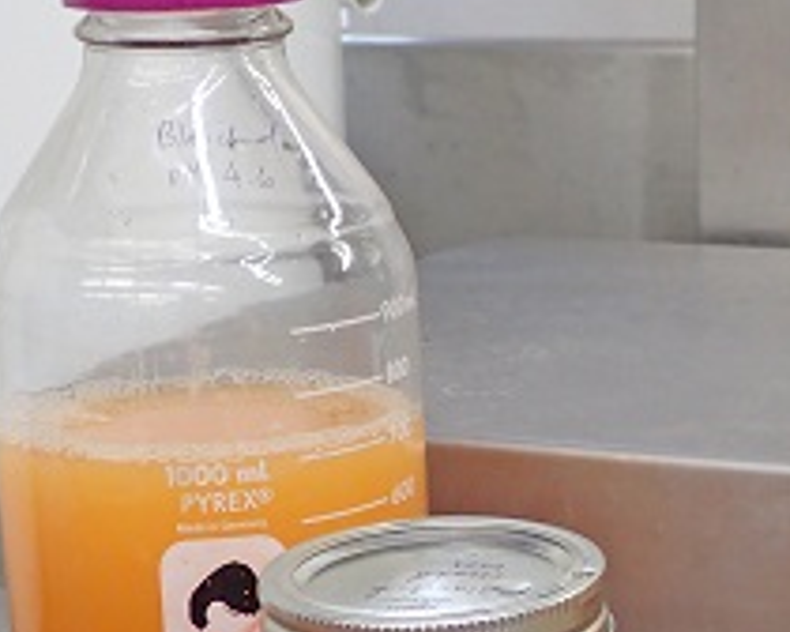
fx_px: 2432
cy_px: 594
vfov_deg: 14.6
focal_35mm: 104
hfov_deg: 18.2
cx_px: 703
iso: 200
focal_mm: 6.42
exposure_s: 1/40
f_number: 2.6
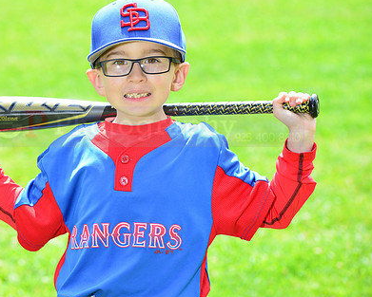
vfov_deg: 6.9
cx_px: 120
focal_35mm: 223
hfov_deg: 8.7
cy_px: 119
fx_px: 2456
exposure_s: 1/200
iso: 200
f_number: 8
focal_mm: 160
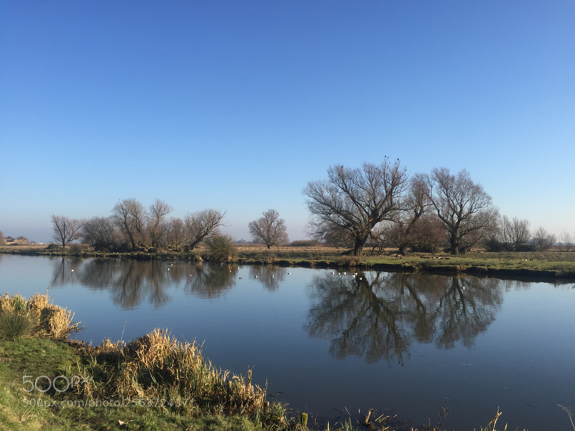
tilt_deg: +4.3
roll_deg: -0.7
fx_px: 482
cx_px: 288
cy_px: 216
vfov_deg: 48.2
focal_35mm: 29
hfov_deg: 61.7
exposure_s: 1/1319
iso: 32
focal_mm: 4.15
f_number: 2.2
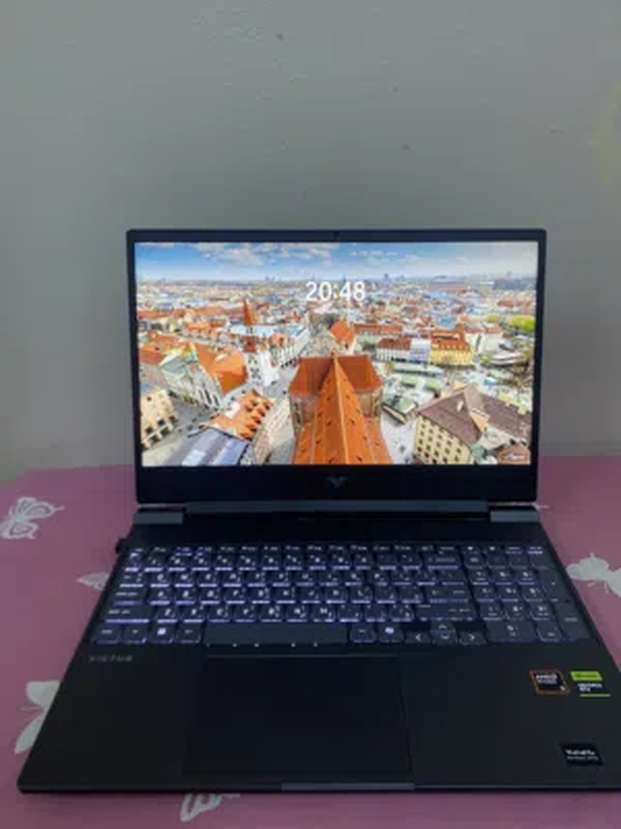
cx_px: 310
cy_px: 414
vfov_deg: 69.4
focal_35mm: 25
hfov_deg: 54.9
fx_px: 598
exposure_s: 1/50
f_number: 1.8
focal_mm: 4.25
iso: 125
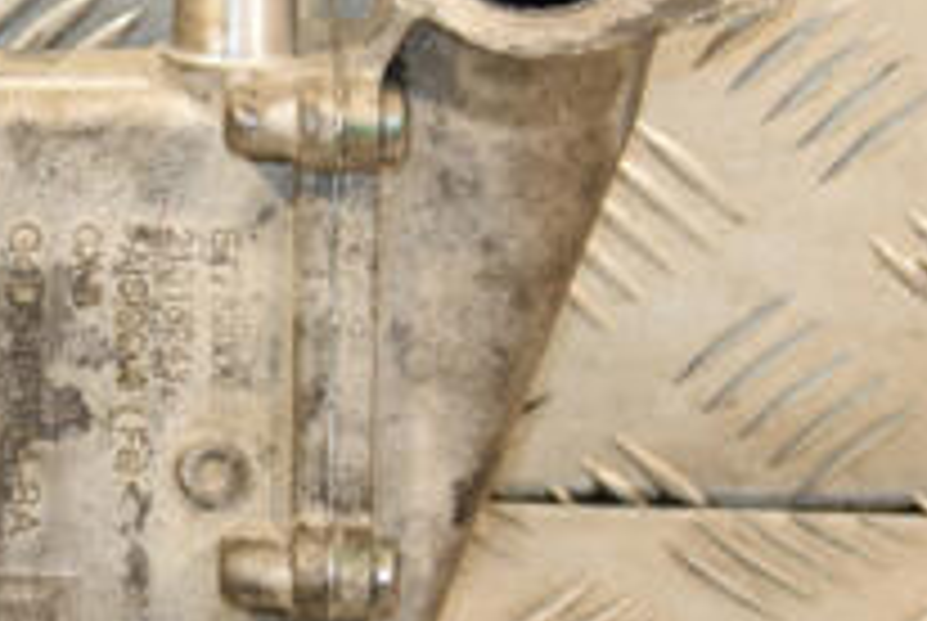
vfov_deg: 6.3
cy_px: 198
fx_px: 5621
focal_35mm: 218
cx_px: 130
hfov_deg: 9.4
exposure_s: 1/200
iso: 800
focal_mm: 50
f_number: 5
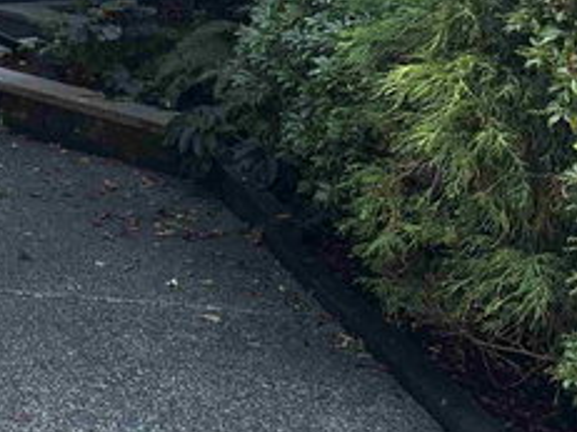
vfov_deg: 16.4
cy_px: -197
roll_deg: -1.5
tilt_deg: -2.4
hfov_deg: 19.8
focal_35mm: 83
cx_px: -337
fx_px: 1383
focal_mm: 6.86
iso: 80
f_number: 1.78
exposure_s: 1/152
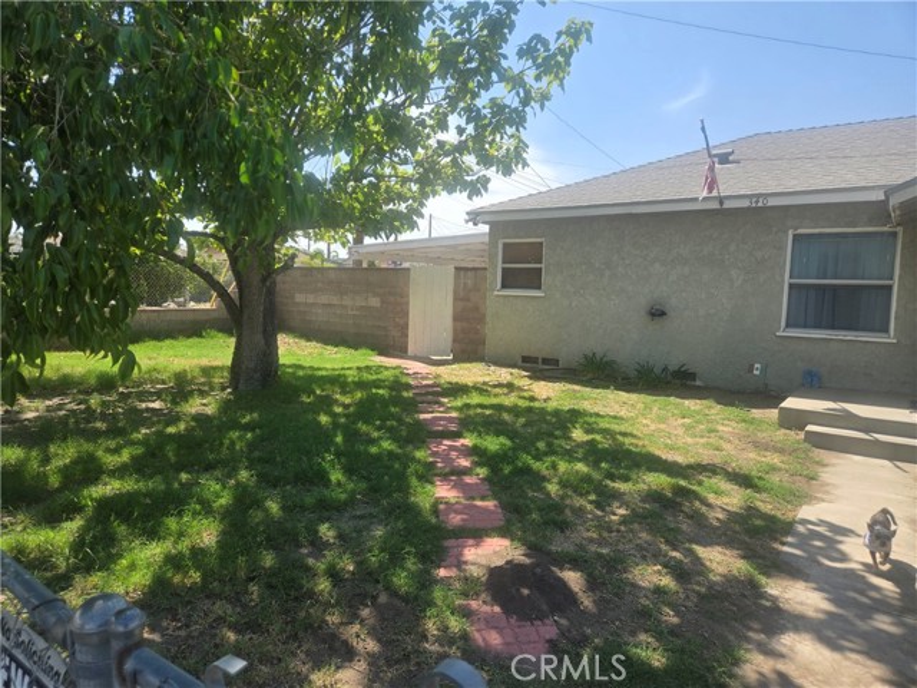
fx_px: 609
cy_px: 344
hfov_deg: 73.9
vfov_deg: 58.9
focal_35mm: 23
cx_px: 458
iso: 25
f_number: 1.8
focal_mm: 5.4
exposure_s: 1/1215
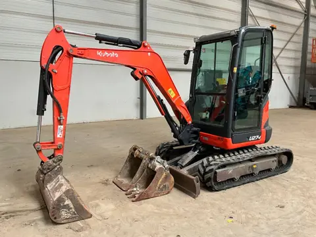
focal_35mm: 29
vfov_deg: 48.2
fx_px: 265
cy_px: 118
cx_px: 158
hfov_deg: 61.7
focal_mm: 3
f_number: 1.8
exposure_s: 1/60
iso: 64
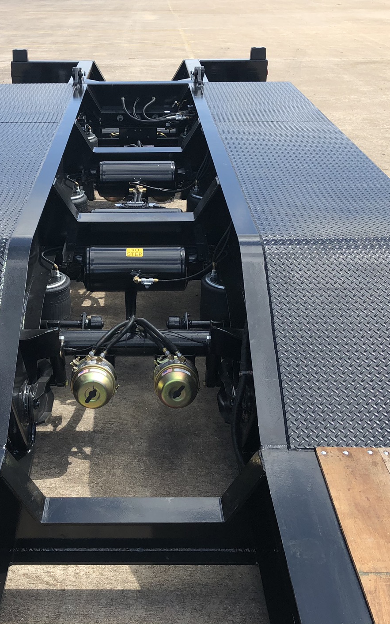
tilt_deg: -23.7
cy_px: 289
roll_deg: +1.3
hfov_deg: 29.6
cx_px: 131
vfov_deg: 46.2
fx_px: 732
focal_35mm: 43
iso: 20
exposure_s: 1/1185
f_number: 1.8
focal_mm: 4
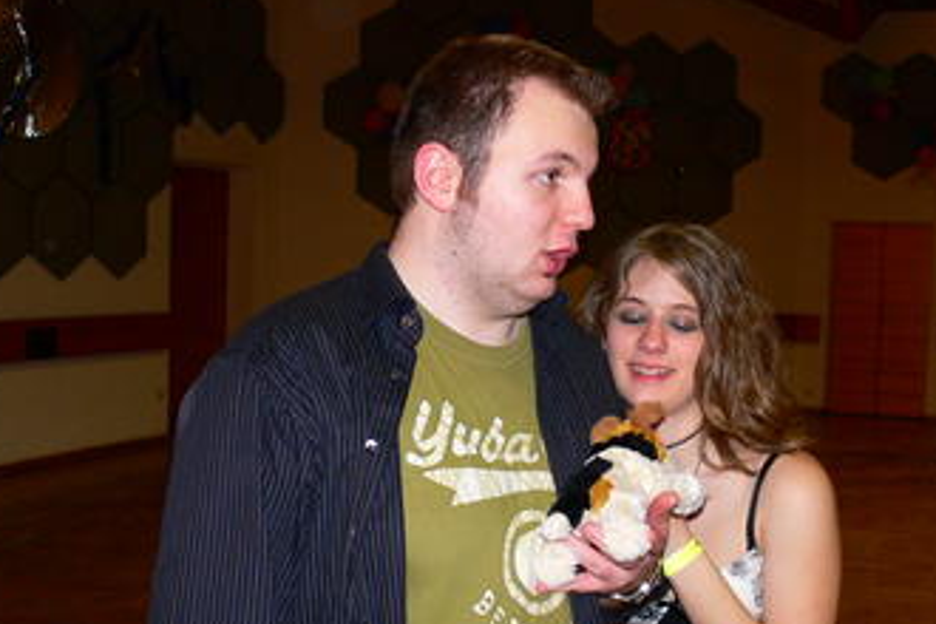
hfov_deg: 38.2
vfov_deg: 25.8
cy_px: 420
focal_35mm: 52
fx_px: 1352
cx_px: 491
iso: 100
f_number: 2.8
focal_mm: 7.4
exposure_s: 1/30
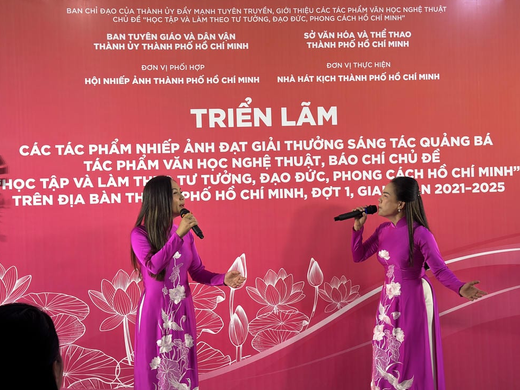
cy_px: 195
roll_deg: +1.4
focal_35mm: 49
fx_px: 736
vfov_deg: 29.7
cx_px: 263
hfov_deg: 38.9
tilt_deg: +1.7
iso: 64
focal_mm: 6.86
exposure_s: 1/123
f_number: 1.78
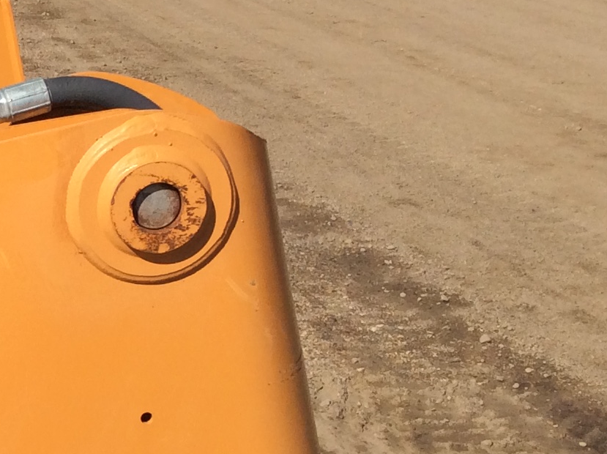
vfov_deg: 14.8
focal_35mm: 100
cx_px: -280
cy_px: 249
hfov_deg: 17.8
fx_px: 1752
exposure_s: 1/2288
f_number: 2.4
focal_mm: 3.3
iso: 32
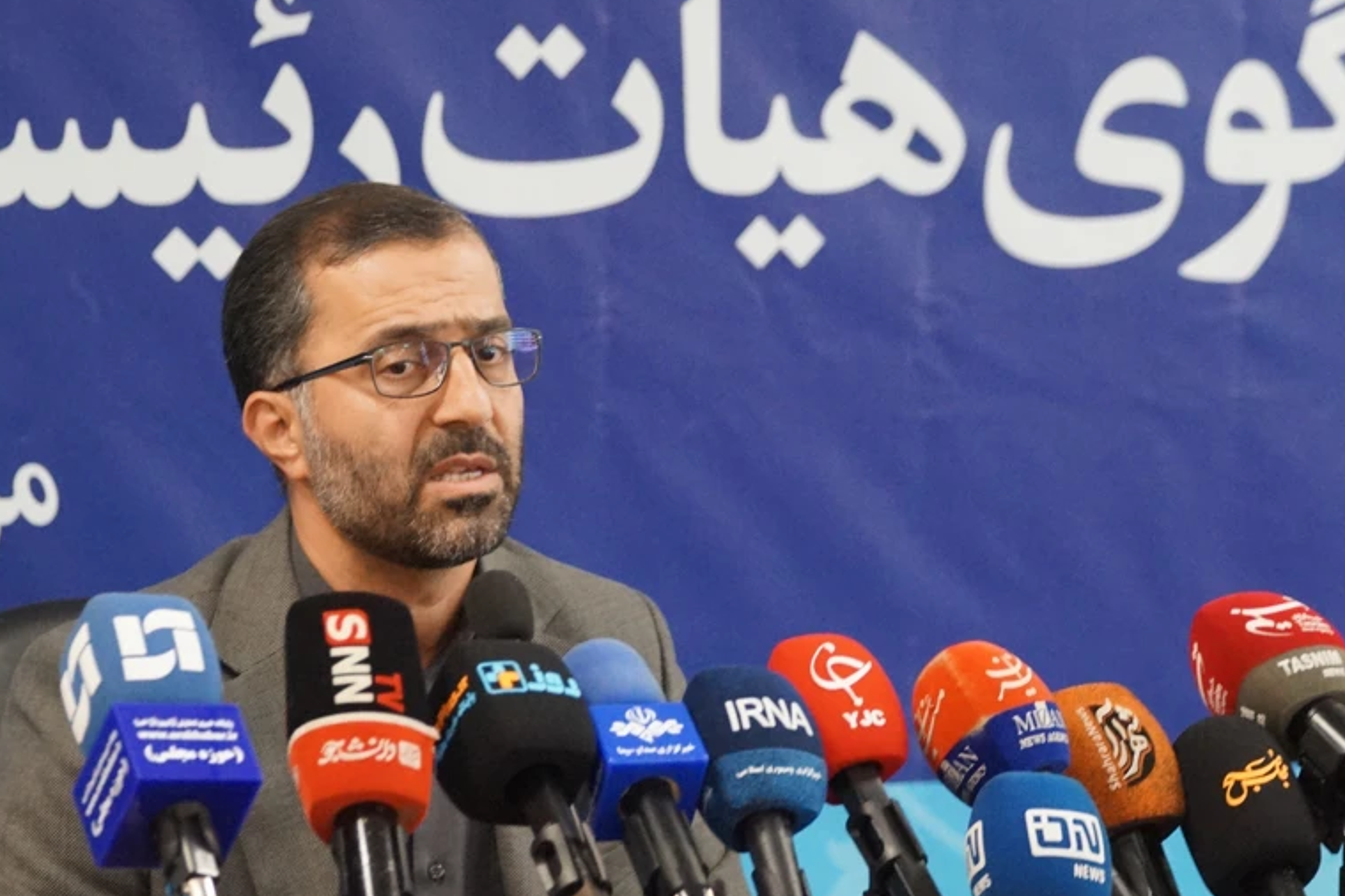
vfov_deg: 5.4
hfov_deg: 8.1
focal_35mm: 253
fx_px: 9452
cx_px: 574
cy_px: 413
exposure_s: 1/100
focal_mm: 160
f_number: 5.6
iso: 6400
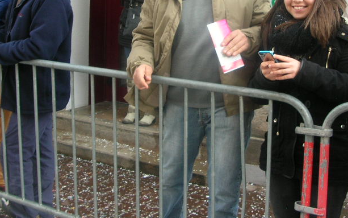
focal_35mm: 62
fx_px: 588
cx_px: 207
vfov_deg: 20.7
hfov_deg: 32.9
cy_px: 45
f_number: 2.8
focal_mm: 5.8
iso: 50
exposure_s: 1/81.6
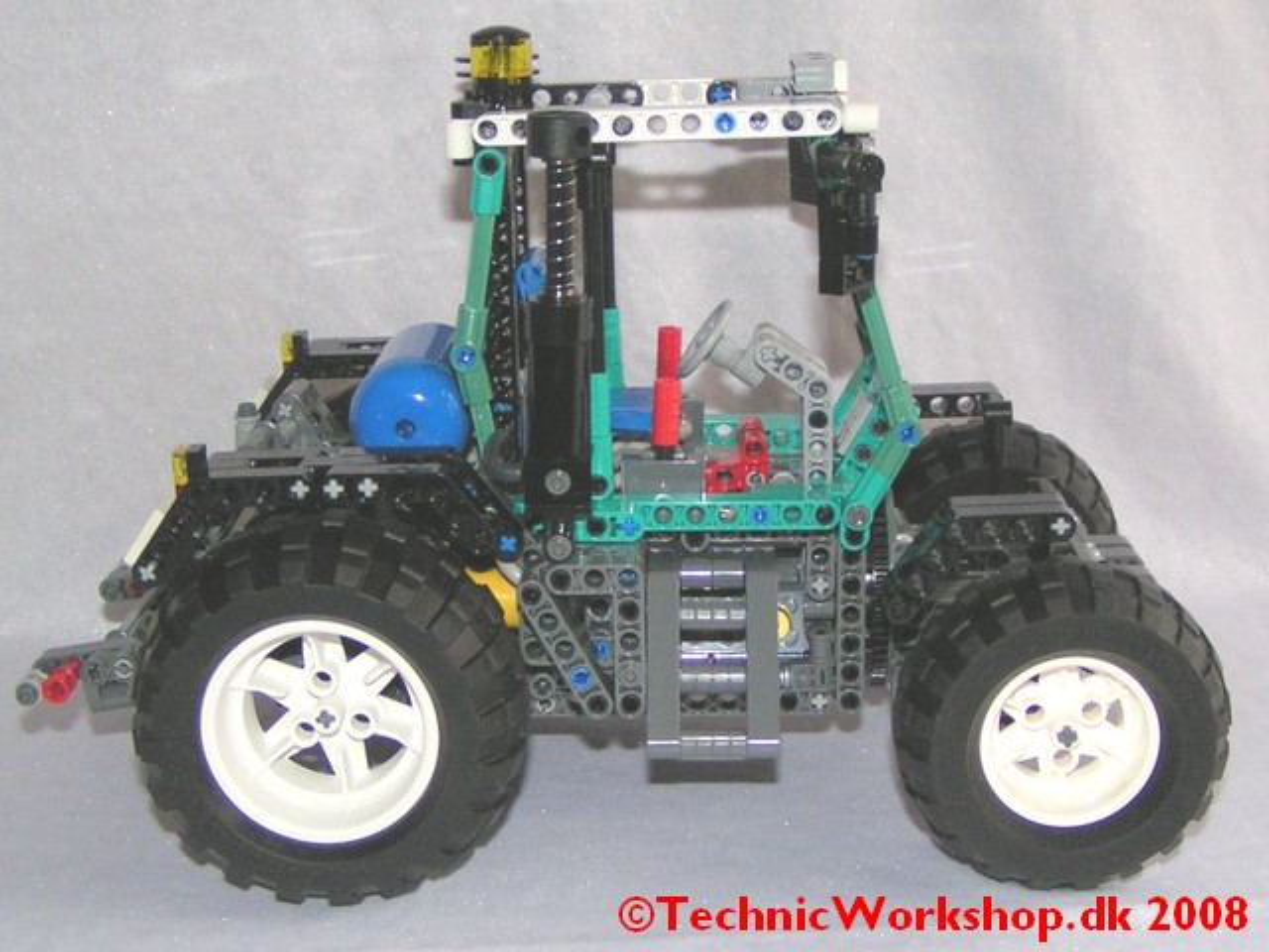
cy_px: 476
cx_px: 634
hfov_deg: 49.0
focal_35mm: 38
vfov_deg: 37.7
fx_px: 1393
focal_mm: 5.8
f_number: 2.8
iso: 200
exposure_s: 1/40
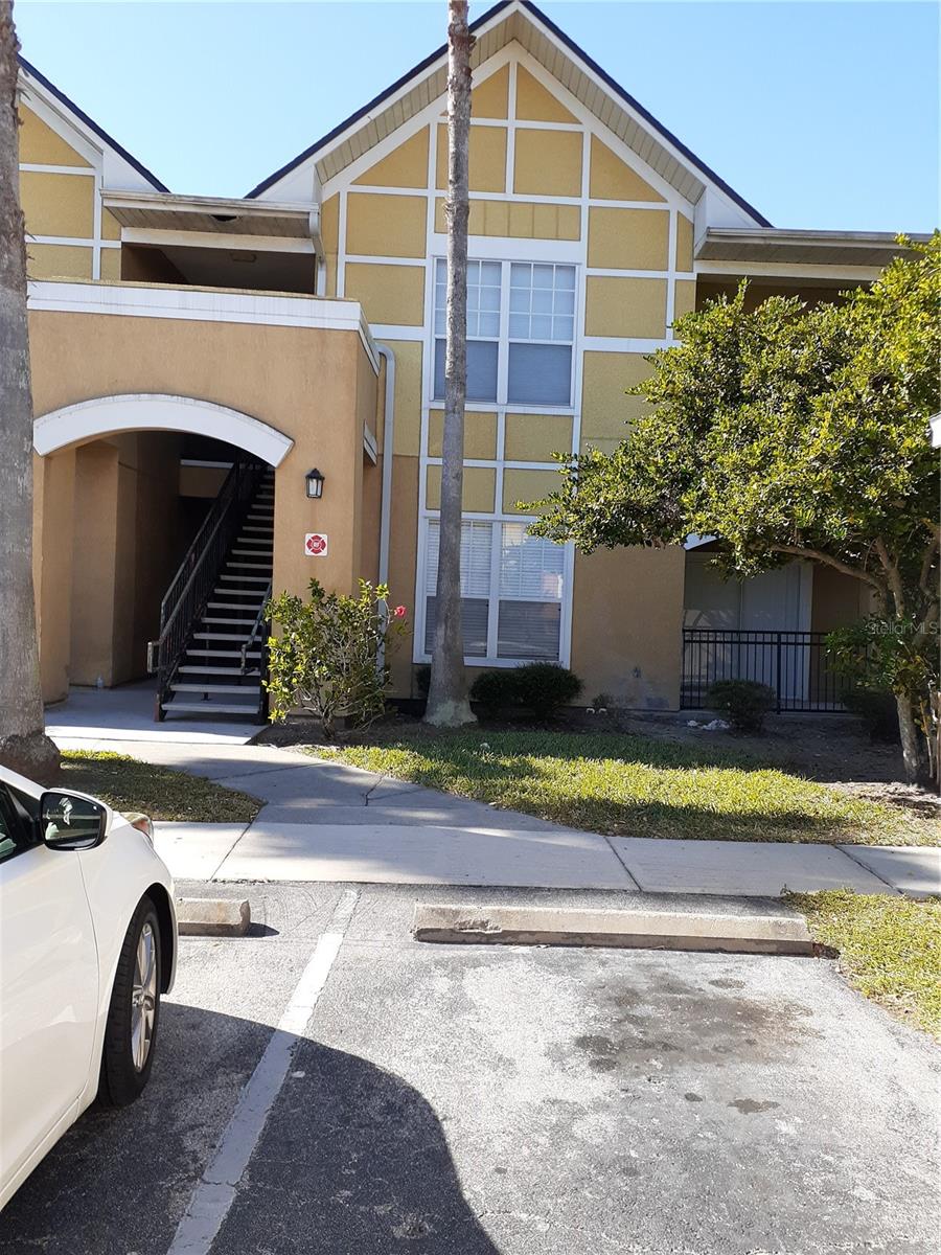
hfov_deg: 51.4
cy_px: 628
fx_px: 979
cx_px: 470
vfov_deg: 65.3
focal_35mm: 27
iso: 40
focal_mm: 3.6
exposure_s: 1/556
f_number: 1.9
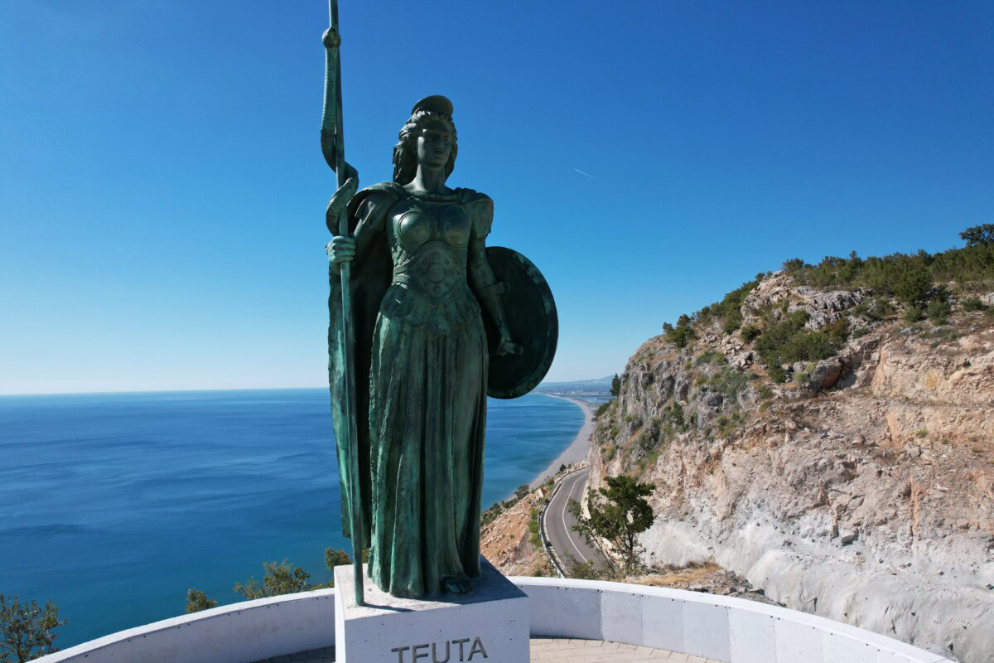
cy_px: 332
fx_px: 607
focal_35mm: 22
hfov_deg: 78.6
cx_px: 497
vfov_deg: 57.2
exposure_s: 1/2500
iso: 120
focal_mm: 8.4
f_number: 2.8
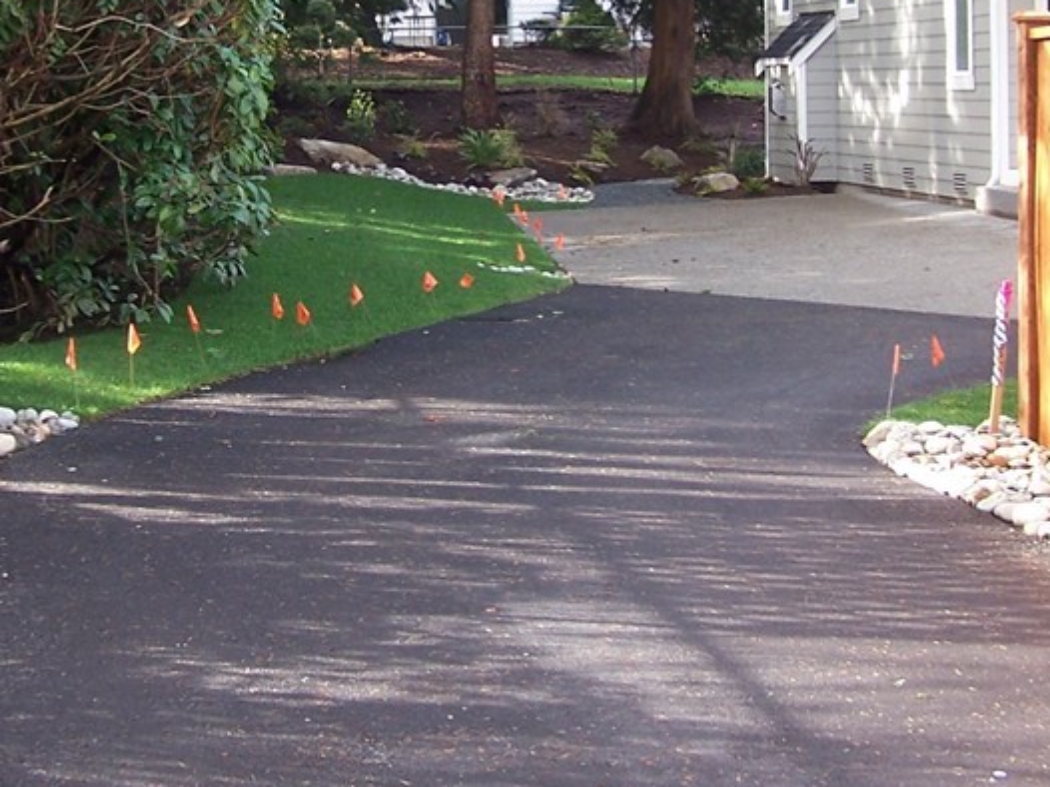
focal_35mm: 74
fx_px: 2244
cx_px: 543
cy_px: 198
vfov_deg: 19.7
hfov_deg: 26.3
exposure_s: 1/60
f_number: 2.8
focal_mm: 6.3
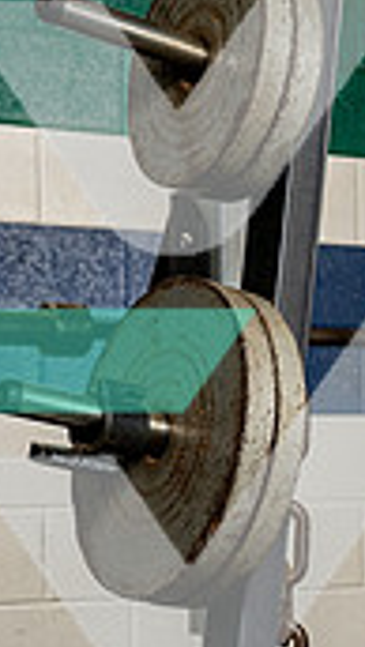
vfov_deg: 14.3
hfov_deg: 7.7
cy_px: 510
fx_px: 2559
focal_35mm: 149
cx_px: 820
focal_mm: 41
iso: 800
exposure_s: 1/200
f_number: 7.1
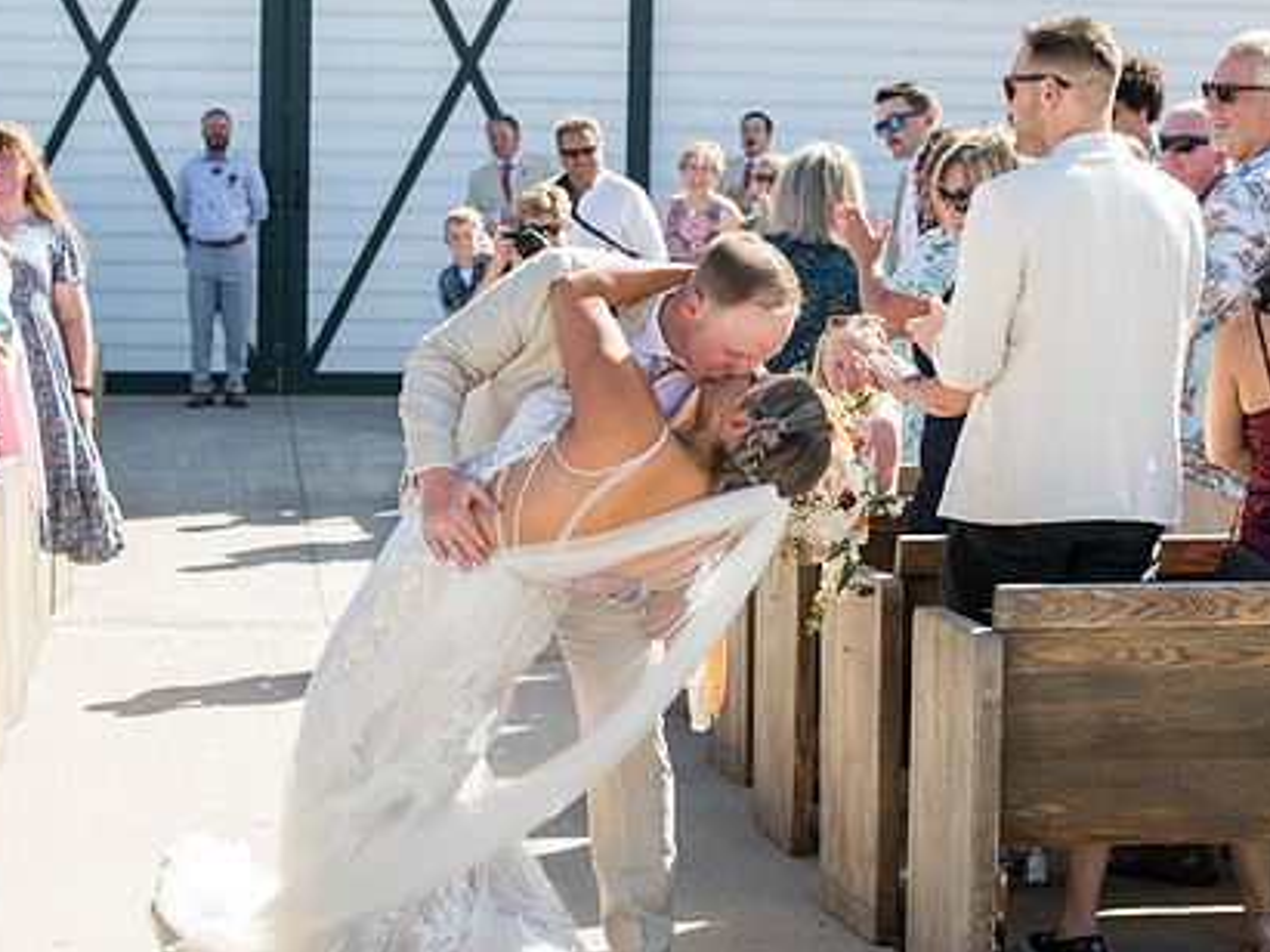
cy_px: 422
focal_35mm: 95
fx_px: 3484
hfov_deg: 20.6
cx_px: 701
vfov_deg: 15.6
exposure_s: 1/500
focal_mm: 70
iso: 500
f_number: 6.3
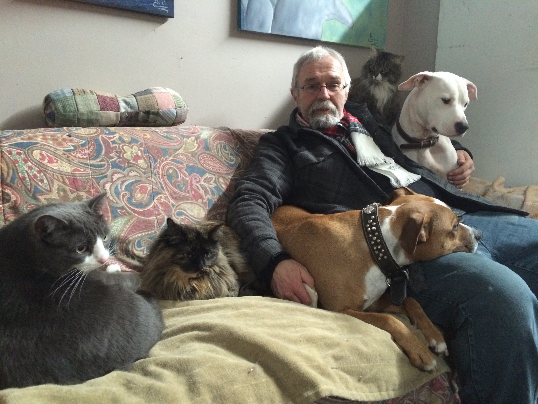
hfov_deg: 61.7
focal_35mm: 29
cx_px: 269
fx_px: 451
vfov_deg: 48.2
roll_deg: +0.2
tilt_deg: -11.8
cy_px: 202
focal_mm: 4.15
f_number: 2.2
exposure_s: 1/15
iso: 400
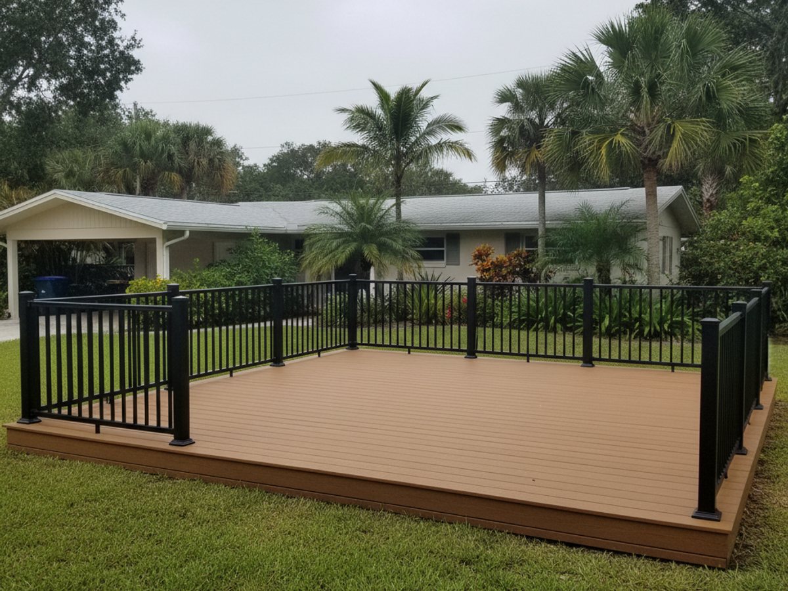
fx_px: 524
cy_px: 296
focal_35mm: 23
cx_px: 394
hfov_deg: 73.9
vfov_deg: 58.9
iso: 1365
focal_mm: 6.4
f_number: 1.8
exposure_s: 1/1558
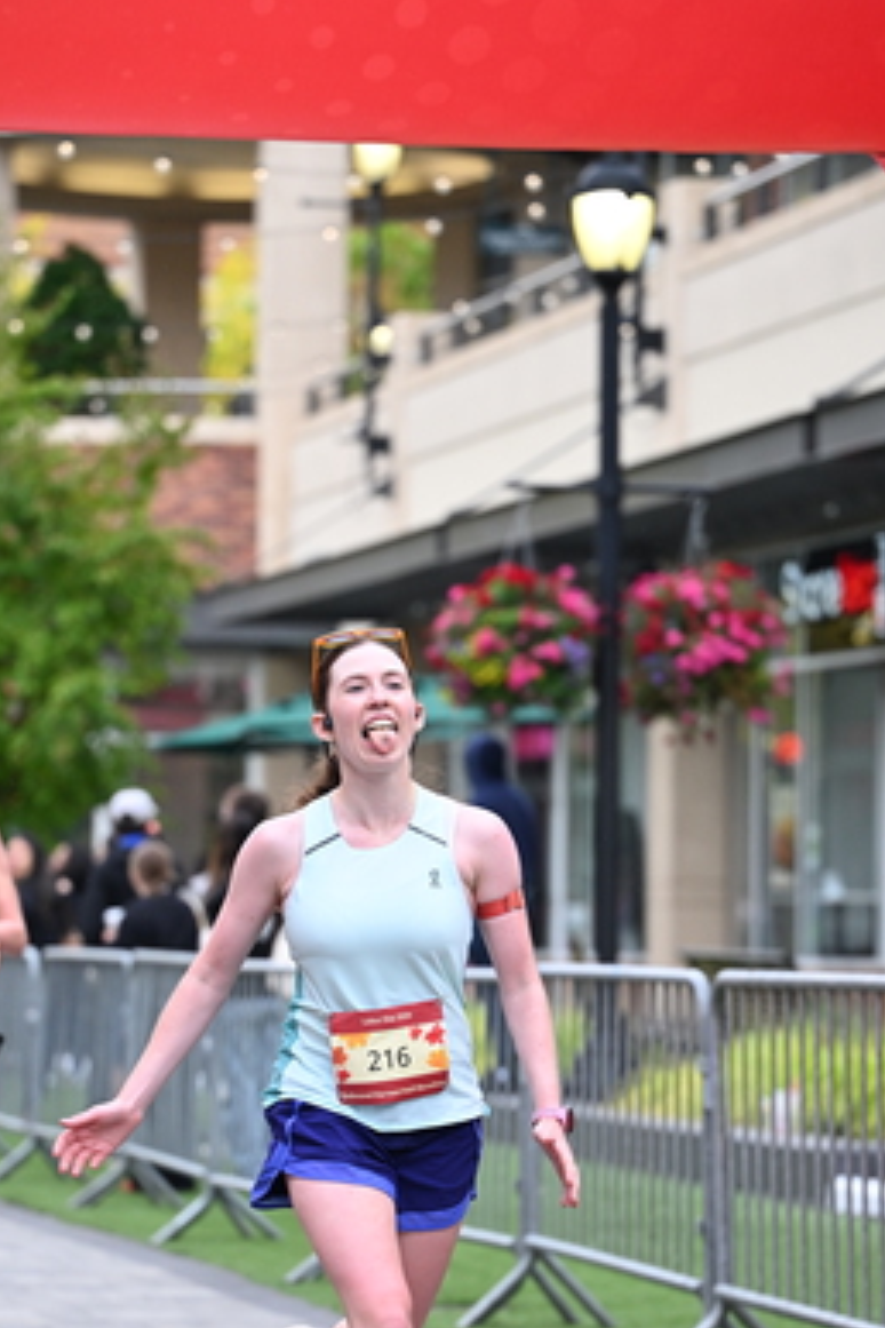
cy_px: 875
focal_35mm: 145
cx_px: 338
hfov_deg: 9.5
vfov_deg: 14.1
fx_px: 5346
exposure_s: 1/1600
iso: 1000
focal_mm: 102
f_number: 2.8
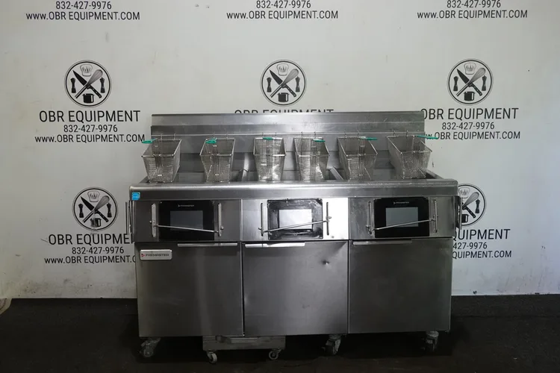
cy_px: 186
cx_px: 280
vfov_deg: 33.4
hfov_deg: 48.5
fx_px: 622
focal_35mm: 40
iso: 2500
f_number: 4
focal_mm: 14.69
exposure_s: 1/250
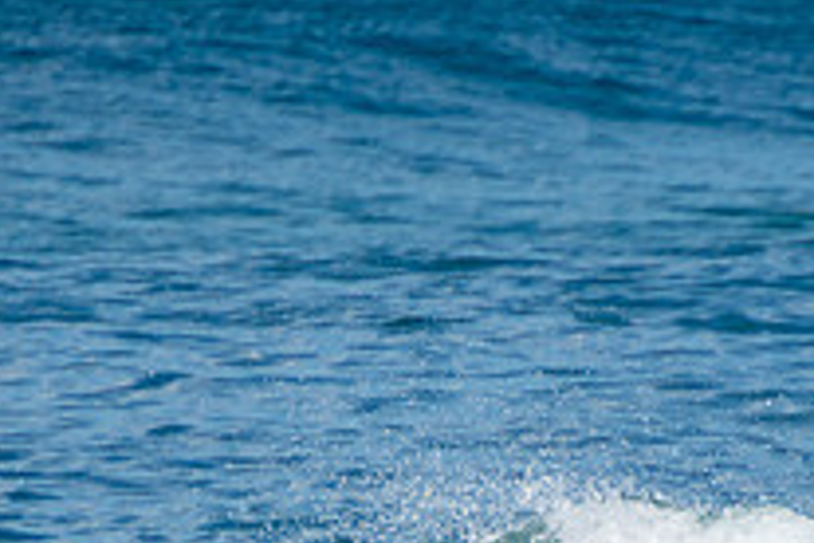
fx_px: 37938
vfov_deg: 0.8
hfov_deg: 1.2
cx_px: 480
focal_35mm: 1678
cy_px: 718
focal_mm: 400
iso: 280
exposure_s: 1/2000
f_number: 5.6
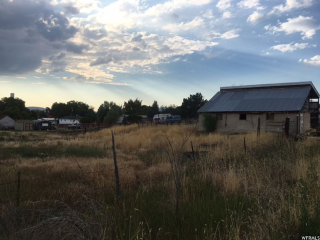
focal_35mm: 29
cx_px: 160
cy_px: 120
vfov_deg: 48.2
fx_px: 268
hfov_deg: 61.7
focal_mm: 4.15
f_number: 2.2
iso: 25
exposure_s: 1/1282
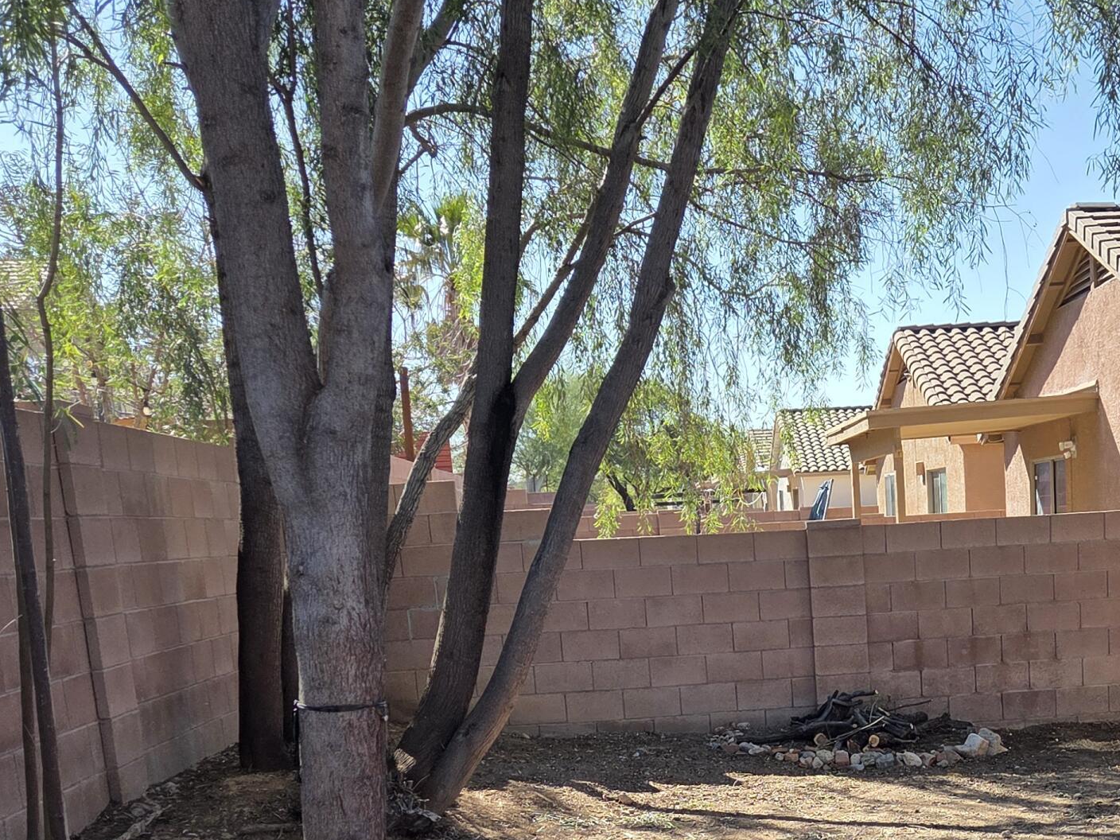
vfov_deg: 28.3
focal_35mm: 49
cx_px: 875
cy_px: 785
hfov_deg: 37.7
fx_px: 1585
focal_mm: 5.4
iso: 80
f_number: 1.8
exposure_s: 1/2186
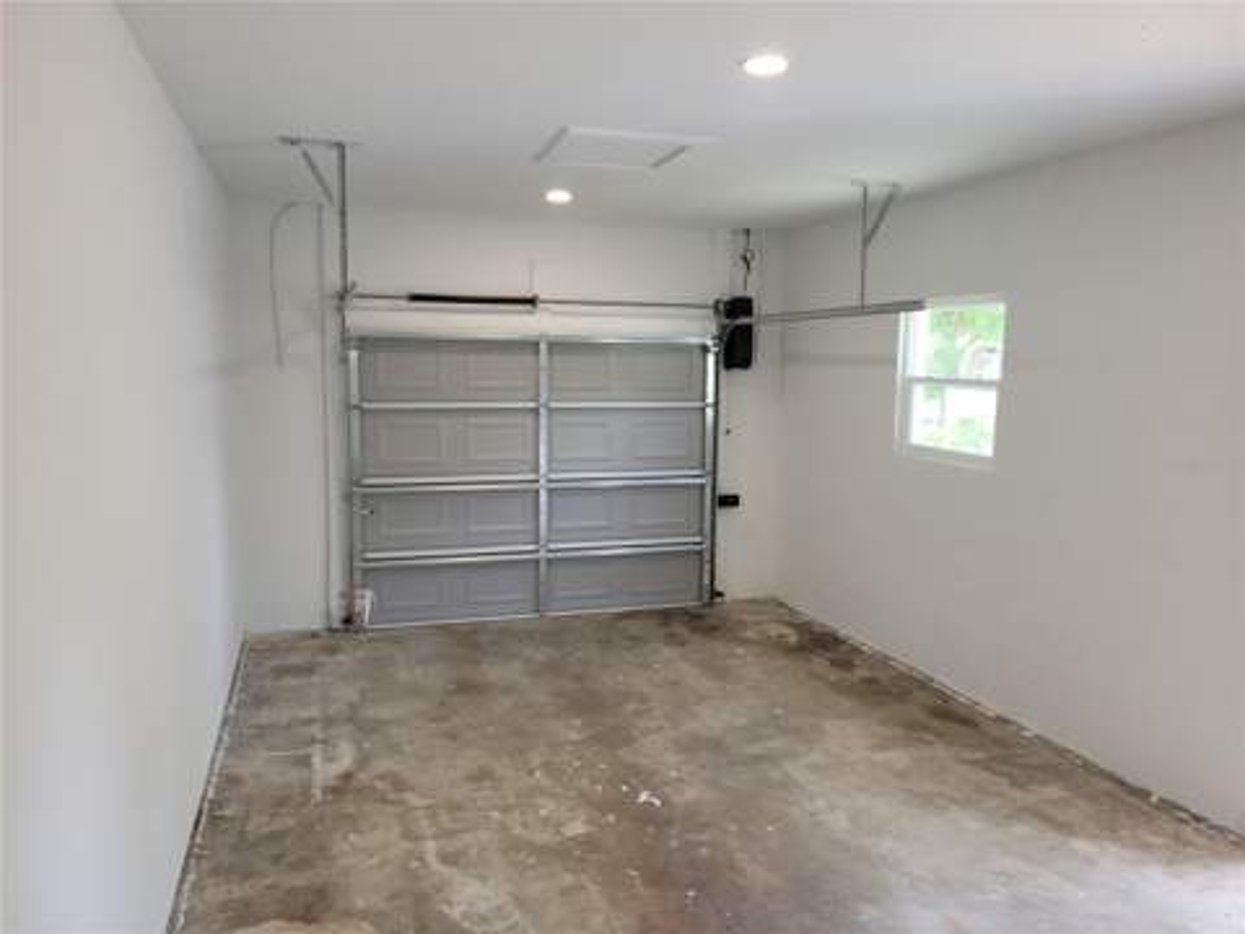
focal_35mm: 26
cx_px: 622
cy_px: 467
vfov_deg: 53.1
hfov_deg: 67.3
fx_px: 935
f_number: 1.8
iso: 64
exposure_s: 1/60
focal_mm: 5.4
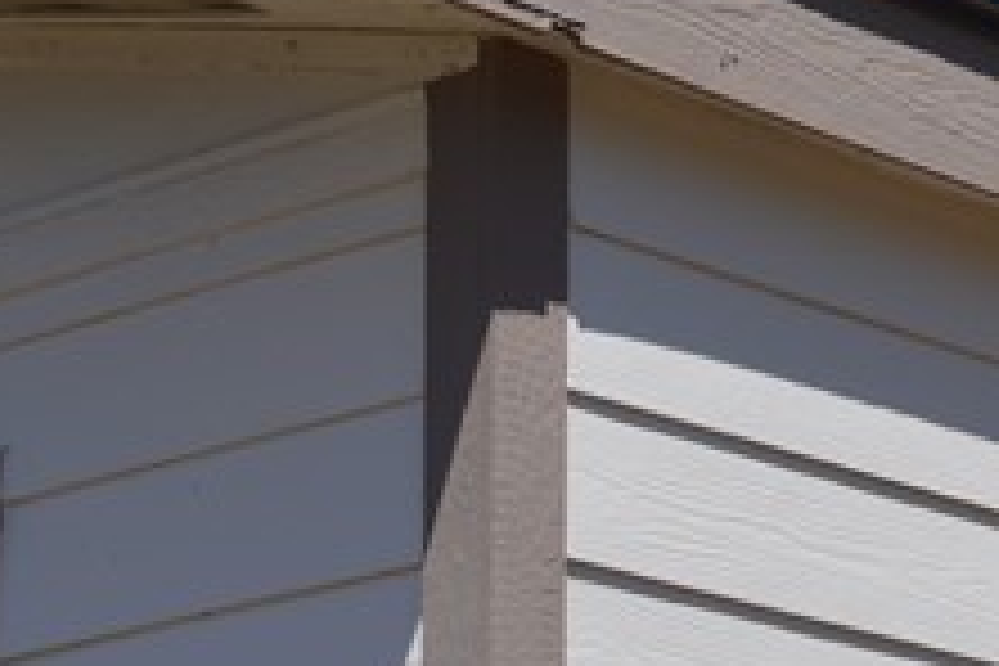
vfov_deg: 7.6
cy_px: 1197
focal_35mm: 176
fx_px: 4884
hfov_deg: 10.4
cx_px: 2203
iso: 100
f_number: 8
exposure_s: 1/320
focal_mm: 24
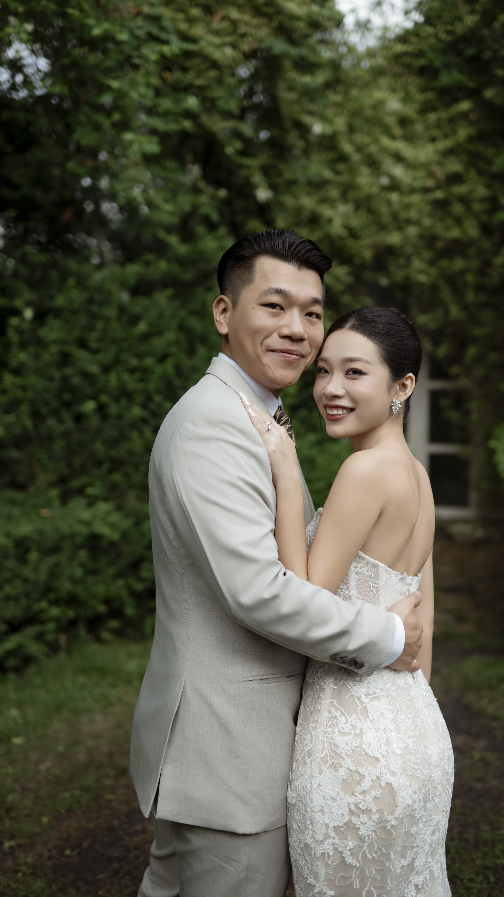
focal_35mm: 37
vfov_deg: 54.0
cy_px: 451
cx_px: 282
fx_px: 879
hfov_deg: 32.0
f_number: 1.8
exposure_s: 1/800
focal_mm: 35
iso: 100
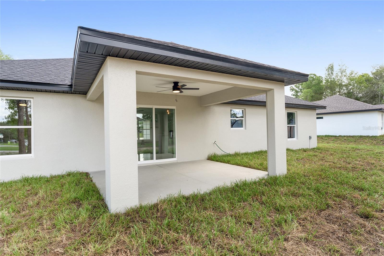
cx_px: 192
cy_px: 128
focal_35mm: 20
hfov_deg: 85.4
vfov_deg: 63.2
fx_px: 208
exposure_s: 1/100
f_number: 7.1
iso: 320
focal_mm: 19.5
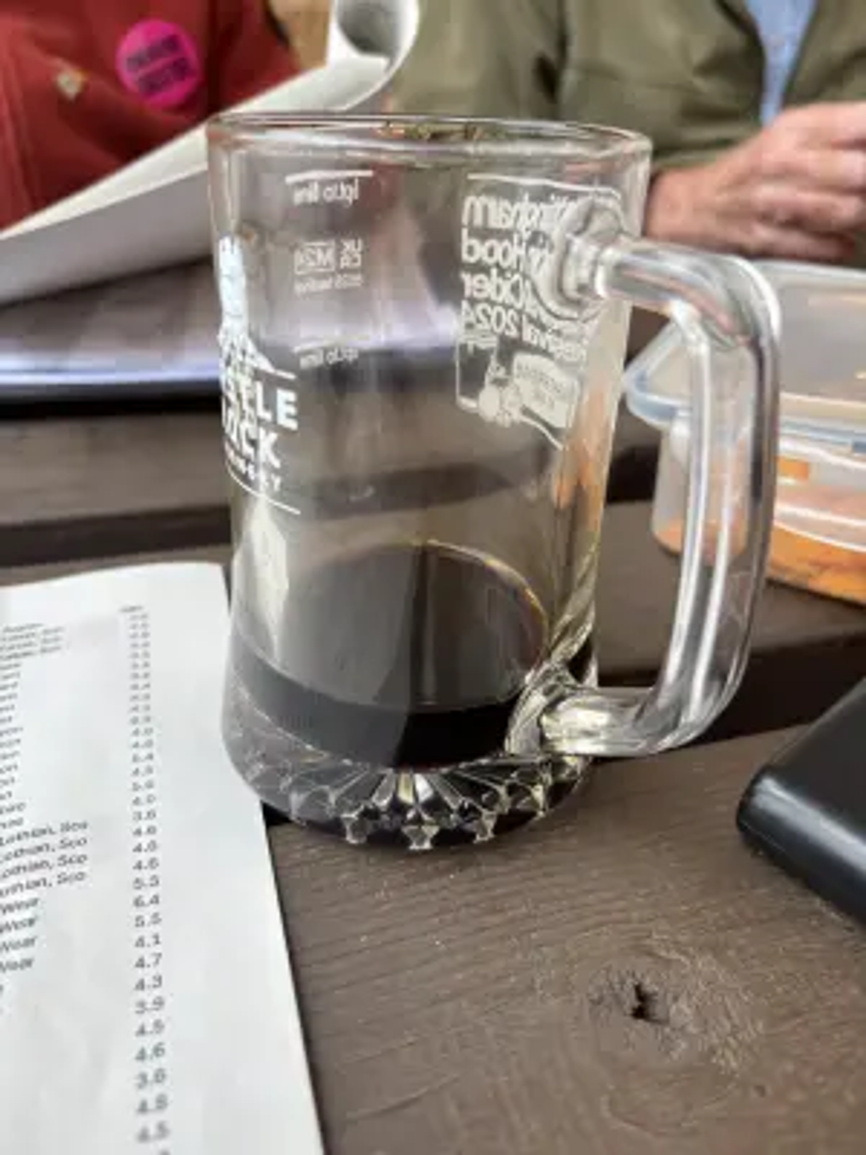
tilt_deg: -30.9
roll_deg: -4.2
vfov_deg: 67.3
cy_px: 578
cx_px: 433
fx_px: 867
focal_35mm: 26
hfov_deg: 53.1
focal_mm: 5.96
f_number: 1.6
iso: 80
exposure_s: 1/100
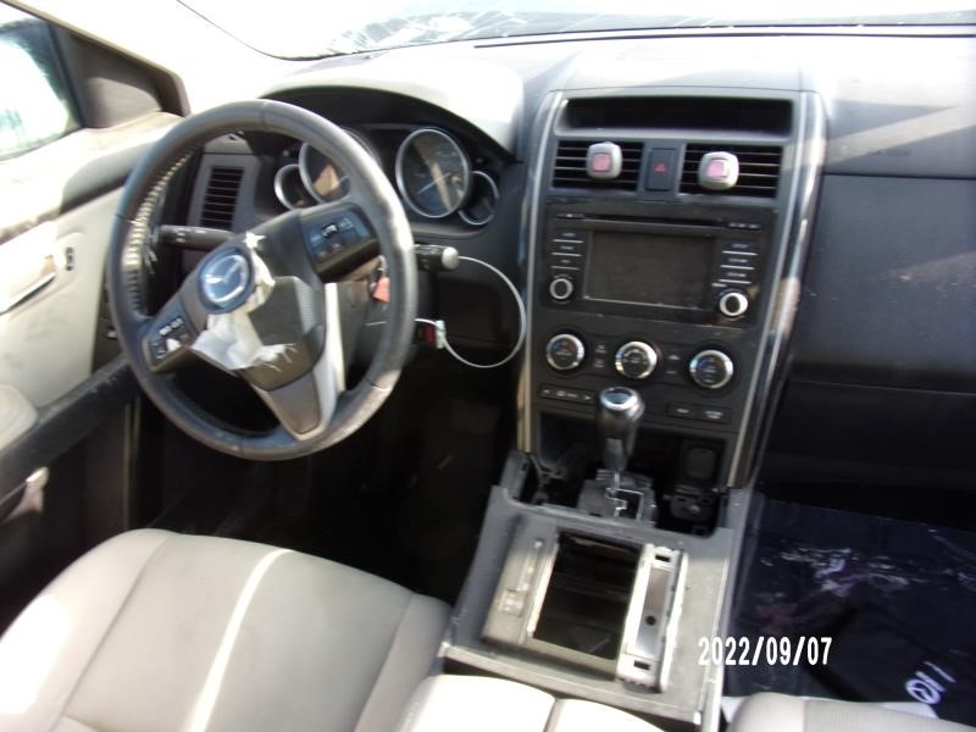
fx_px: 677
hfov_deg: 71.6
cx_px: 488
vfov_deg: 56.8
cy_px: 366
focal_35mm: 24
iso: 80
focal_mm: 4.3
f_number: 3.3
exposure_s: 1/42
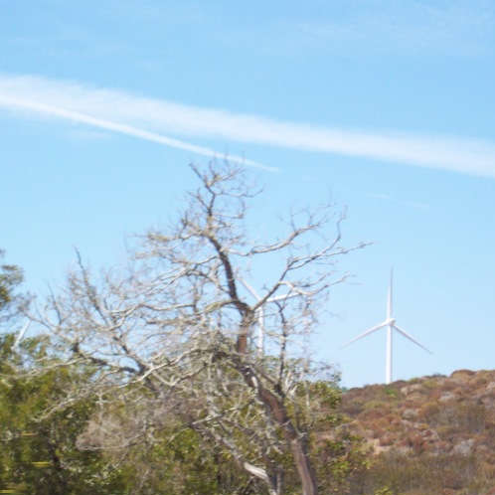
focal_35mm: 162
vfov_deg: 10.8
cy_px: 290
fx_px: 2621
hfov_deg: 10.8
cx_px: 302
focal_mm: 24
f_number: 4.8
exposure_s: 1/500
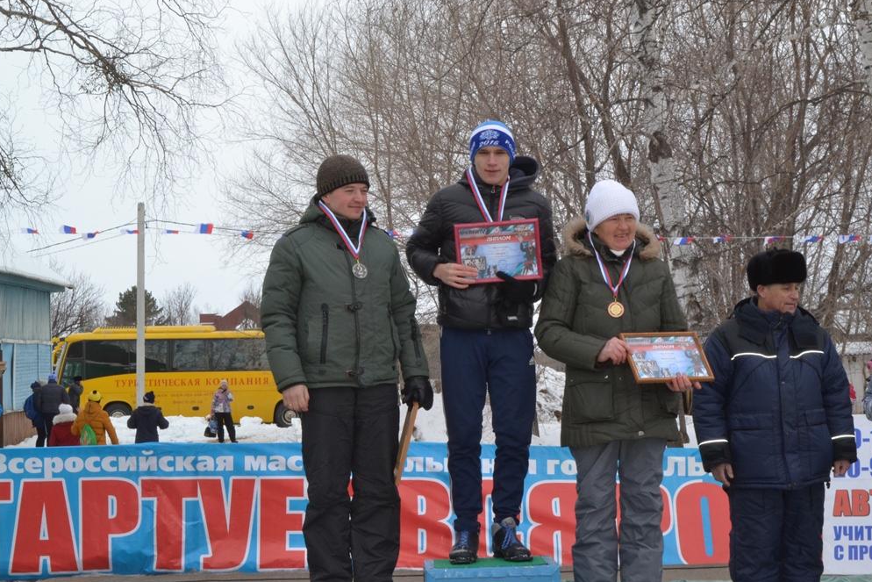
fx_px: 1647
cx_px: 435
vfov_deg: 20.0
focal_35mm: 68
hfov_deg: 29.7
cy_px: 295
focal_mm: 44
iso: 800
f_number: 20
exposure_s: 1/200
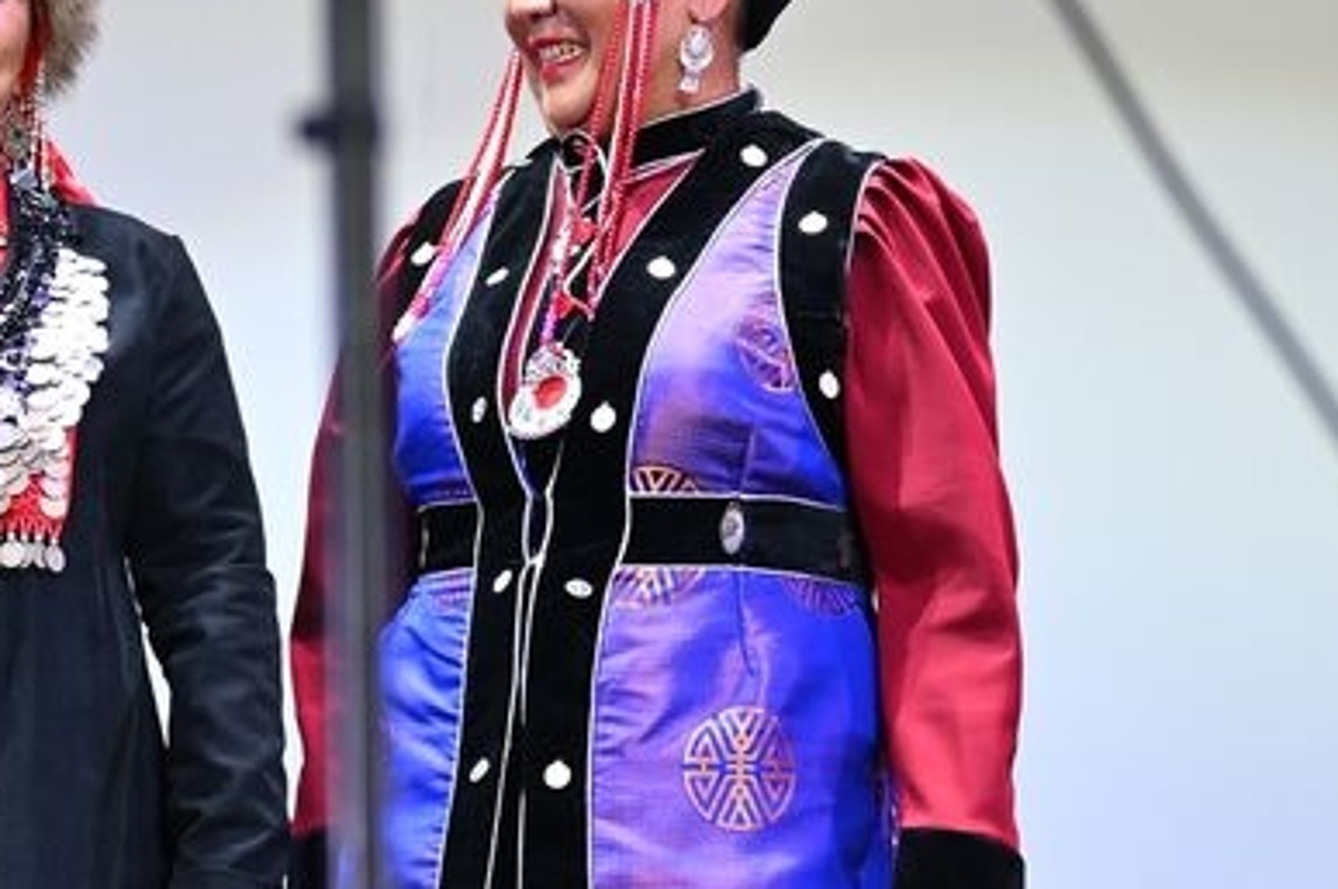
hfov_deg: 10.5
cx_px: -90
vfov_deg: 7.1
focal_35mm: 194
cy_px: 391
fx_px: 7201
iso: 640
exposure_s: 1/400
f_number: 1.8
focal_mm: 50
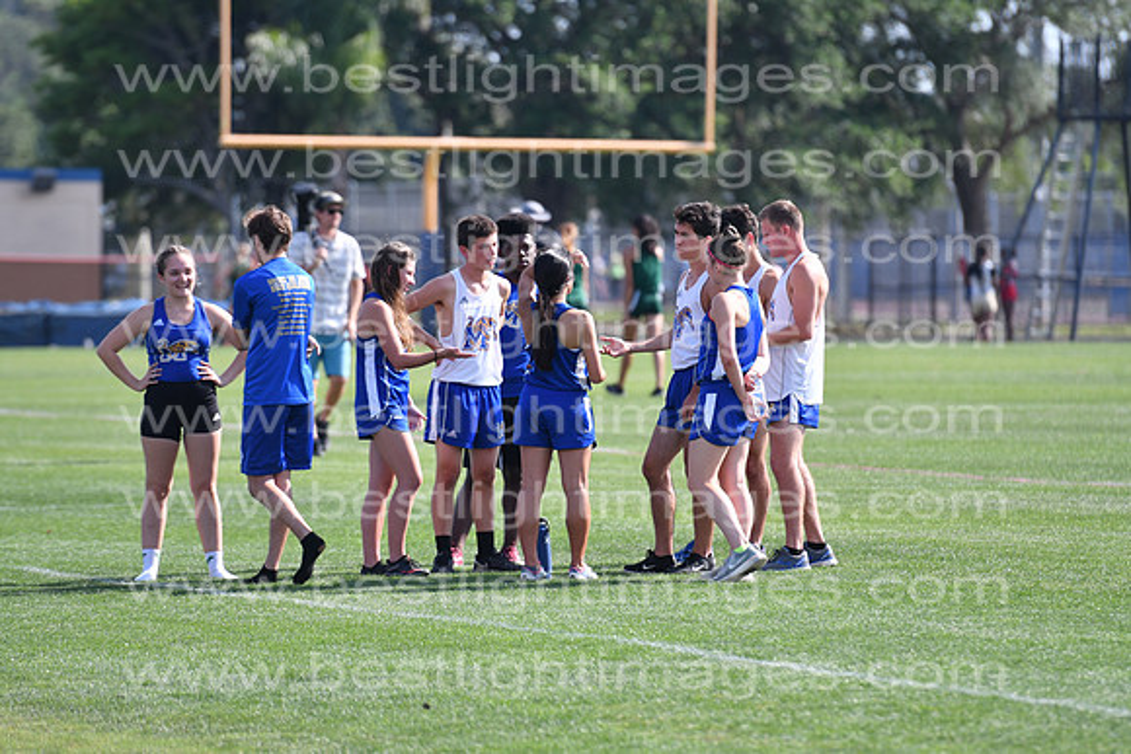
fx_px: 9427
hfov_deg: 6.9
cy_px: 377
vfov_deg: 4.6
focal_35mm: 300
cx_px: 566
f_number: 4
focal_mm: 200
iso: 200
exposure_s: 1/2000
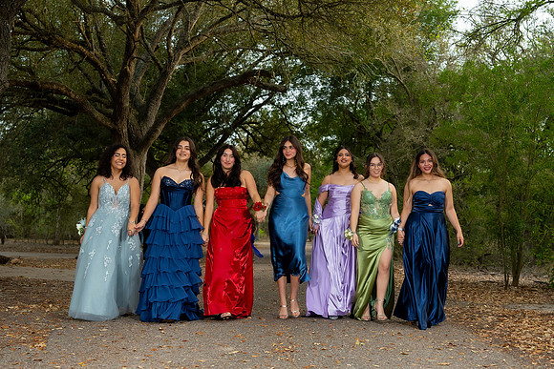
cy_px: 184
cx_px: 277
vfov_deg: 26.0
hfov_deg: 38.2
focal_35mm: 52
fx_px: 800
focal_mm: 35
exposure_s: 1/200
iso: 250
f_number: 3.2
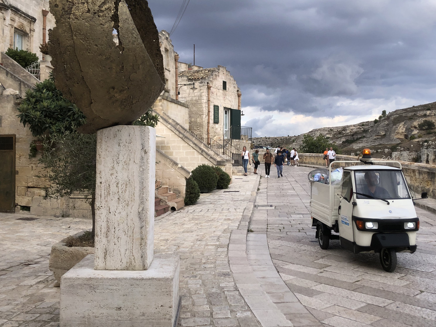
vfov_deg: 37.7
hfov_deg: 49.0
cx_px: 216
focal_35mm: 38
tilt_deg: -0.3
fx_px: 479
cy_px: 154
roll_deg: +0.6
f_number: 1.8
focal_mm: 4
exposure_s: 1/714
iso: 20
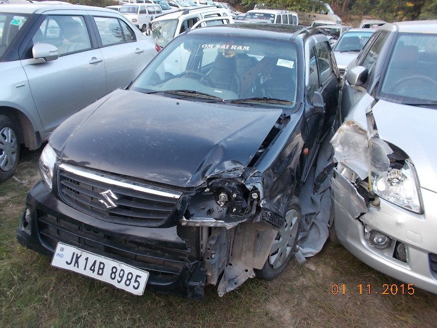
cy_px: 164
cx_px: 218
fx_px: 328
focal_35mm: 26
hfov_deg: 67.3
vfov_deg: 53.1
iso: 80
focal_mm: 4.6
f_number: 3.2
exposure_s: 1/30
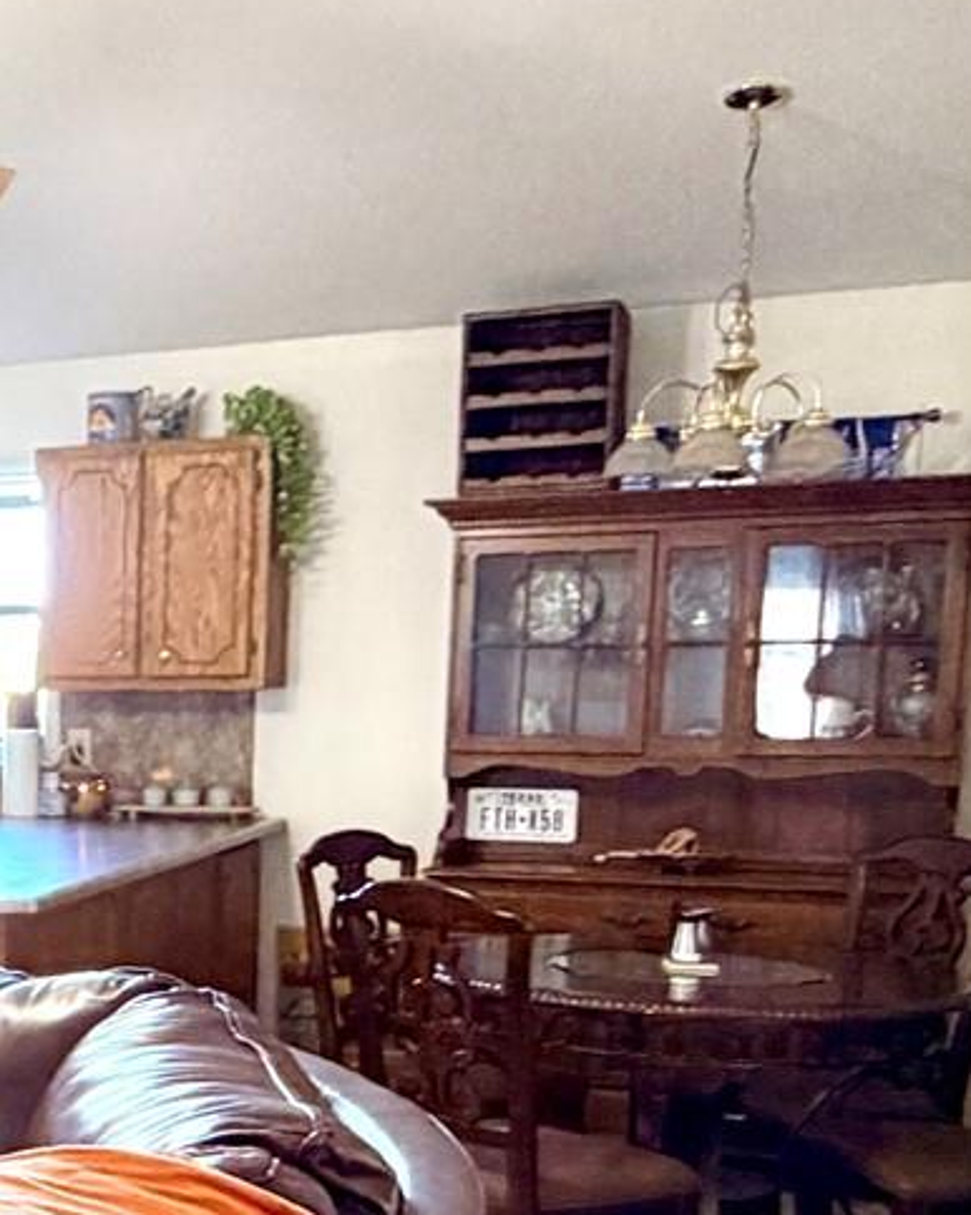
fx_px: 2085
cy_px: 974
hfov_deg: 23.0
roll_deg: +0.8
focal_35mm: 58
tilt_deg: -10.0
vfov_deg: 31.6
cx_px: -325
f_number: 2.2
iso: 400
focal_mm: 2.22
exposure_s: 1/60
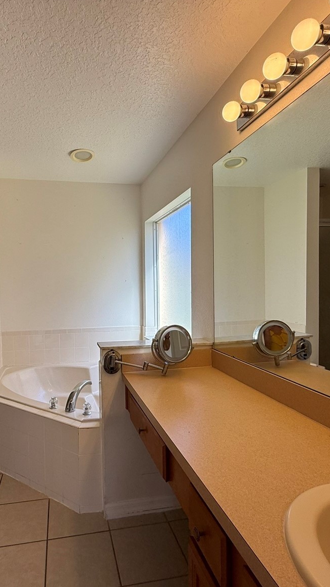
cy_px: 300
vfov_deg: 83.8
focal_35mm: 21
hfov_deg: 52.8
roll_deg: +0.9
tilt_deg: -2.4
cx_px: 118
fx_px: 327
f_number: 2.2
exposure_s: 1/243
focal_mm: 2.22
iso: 64
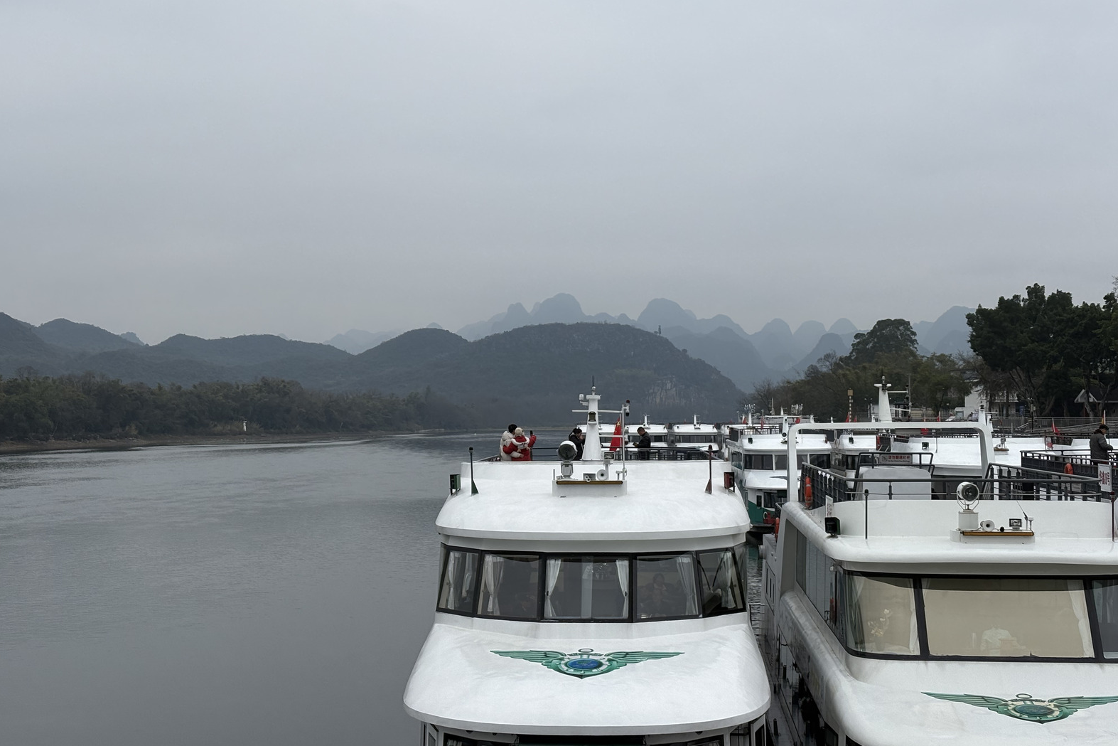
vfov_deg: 24.6
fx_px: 1708
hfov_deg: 36.2
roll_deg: +0.3
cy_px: 363
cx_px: 550
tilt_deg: +2.1
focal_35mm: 55
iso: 32
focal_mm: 5.96
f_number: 1.6
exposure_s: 1/782
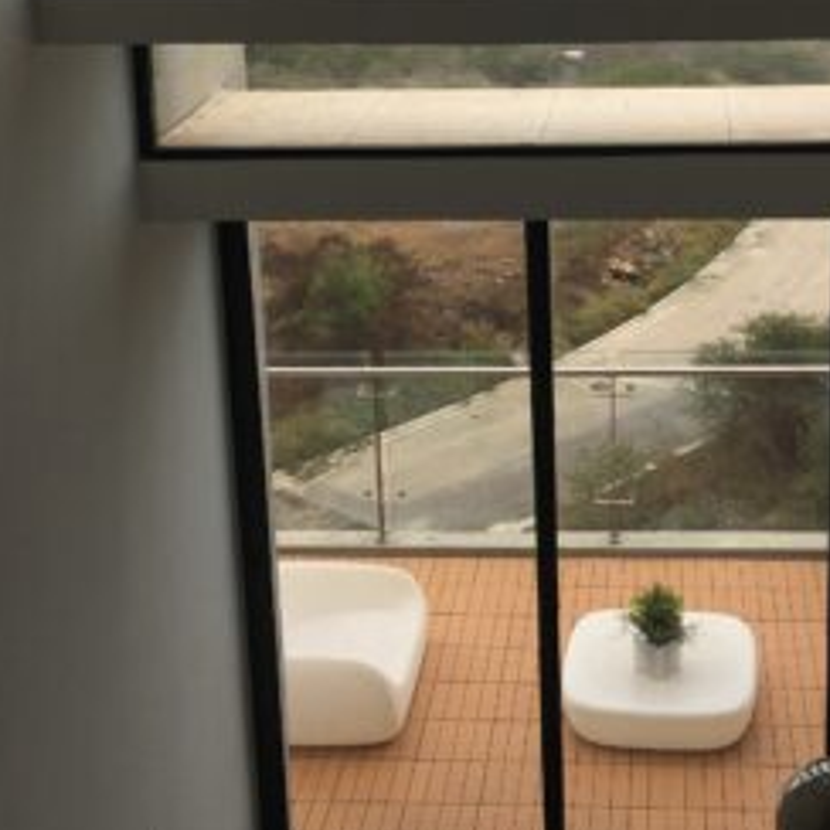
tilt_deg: -14.2
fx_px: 1709
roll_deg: +0.5
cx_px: 524
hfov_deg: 27.2
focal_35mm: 63
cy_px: 187
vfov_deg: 26.9
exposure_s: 1/538
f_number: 2.2
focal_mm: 4.15
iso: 25
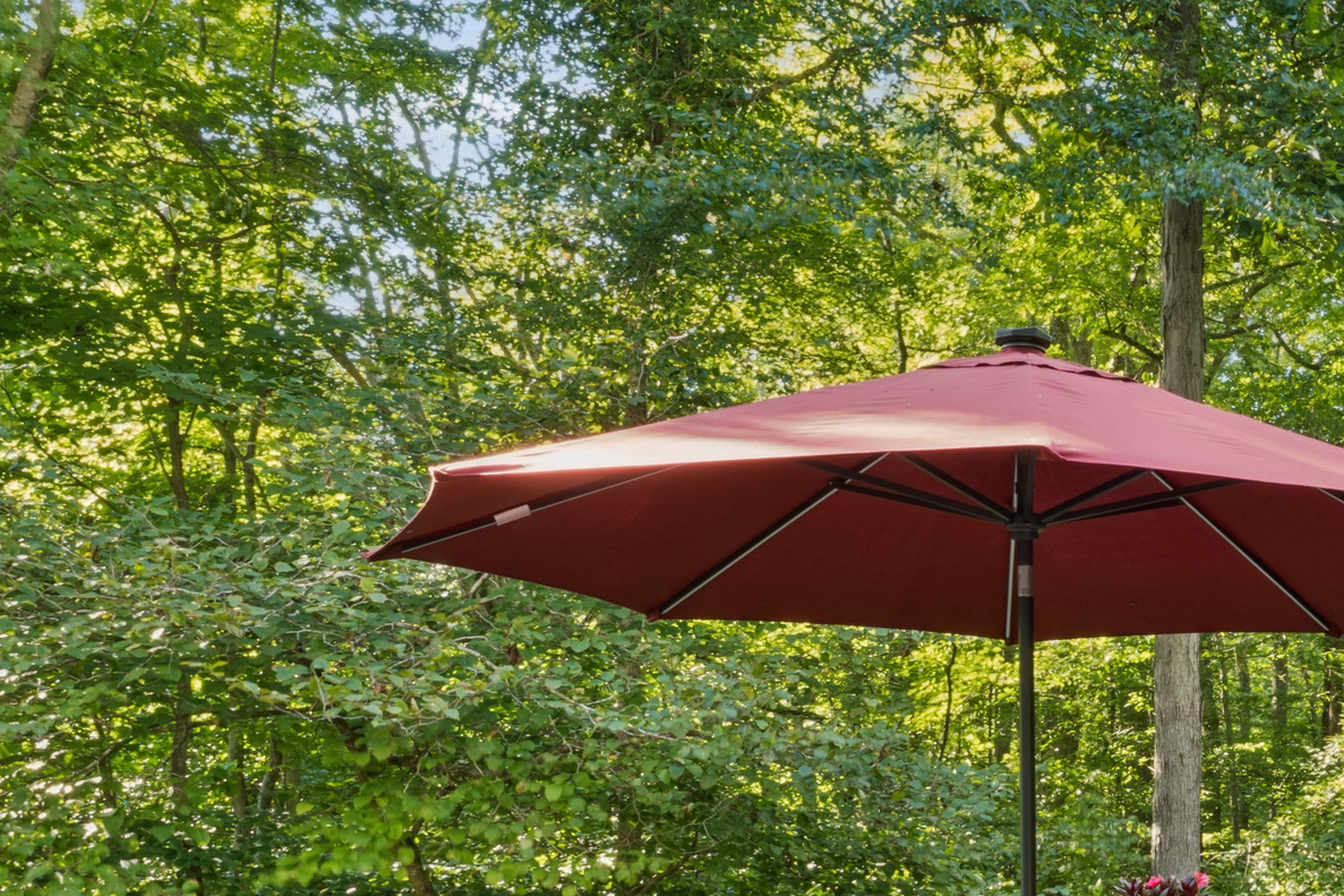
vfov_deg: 28.9
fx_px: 1652
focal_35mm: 44
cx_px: 1414
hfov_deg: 38.1
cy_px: 843
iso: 100
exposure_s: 2.5
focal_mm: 17.1
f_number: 22
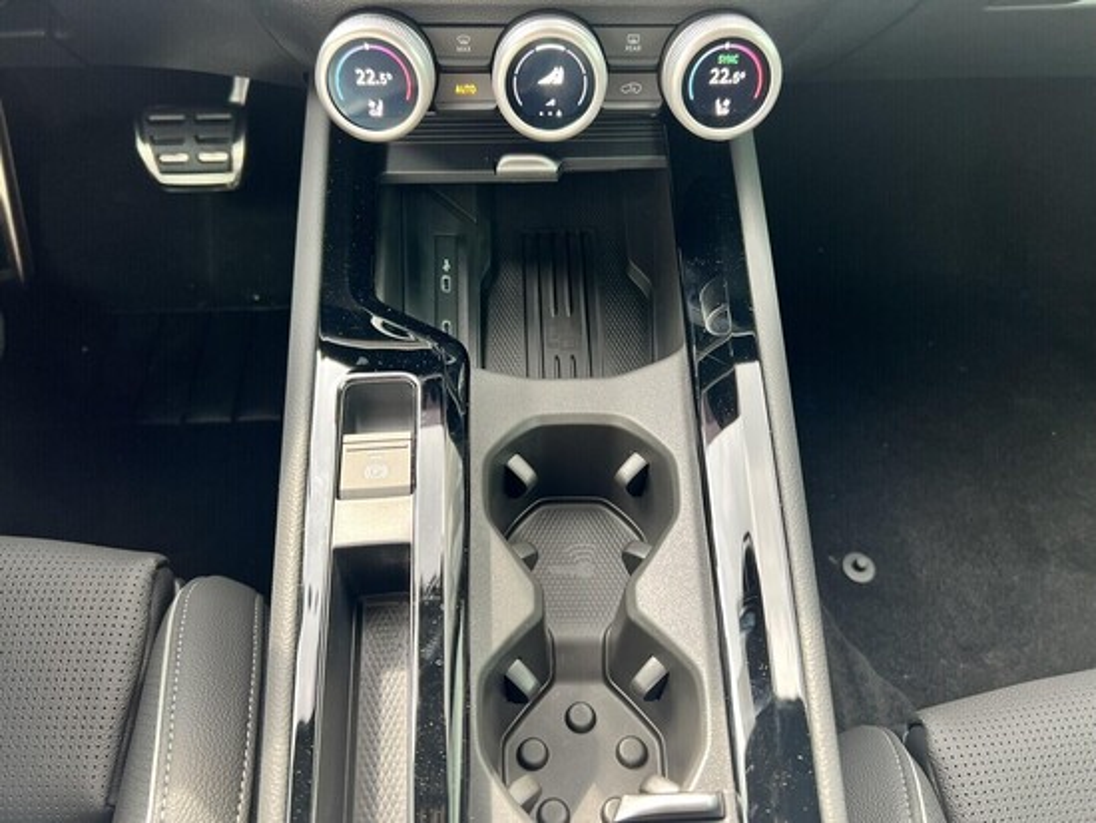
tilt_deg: -50.3
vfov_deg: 53.1
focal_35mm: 26
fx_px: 824
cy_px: 412
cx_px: 548
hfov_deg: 67.3
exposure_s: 1/121
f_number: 1.5
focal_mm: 5.7
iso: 125
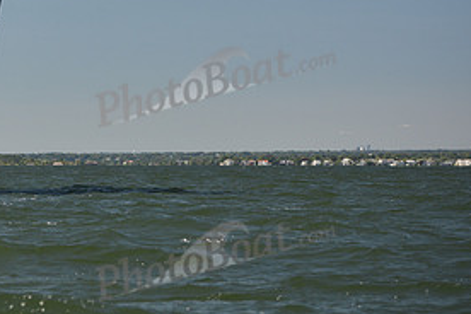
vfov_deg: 7.2
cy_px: 18
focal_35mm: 189
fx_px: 2473
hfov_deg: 10.8
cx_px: 9
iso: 250
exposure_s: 1/1250
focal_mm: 90
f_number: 3.2
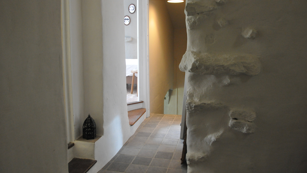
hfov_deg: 61.0
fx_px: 260
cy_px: 70
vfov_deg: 36.6
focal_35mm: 32
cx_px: 153
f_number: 3.5
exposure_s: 1/20
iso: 1600
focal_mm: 20
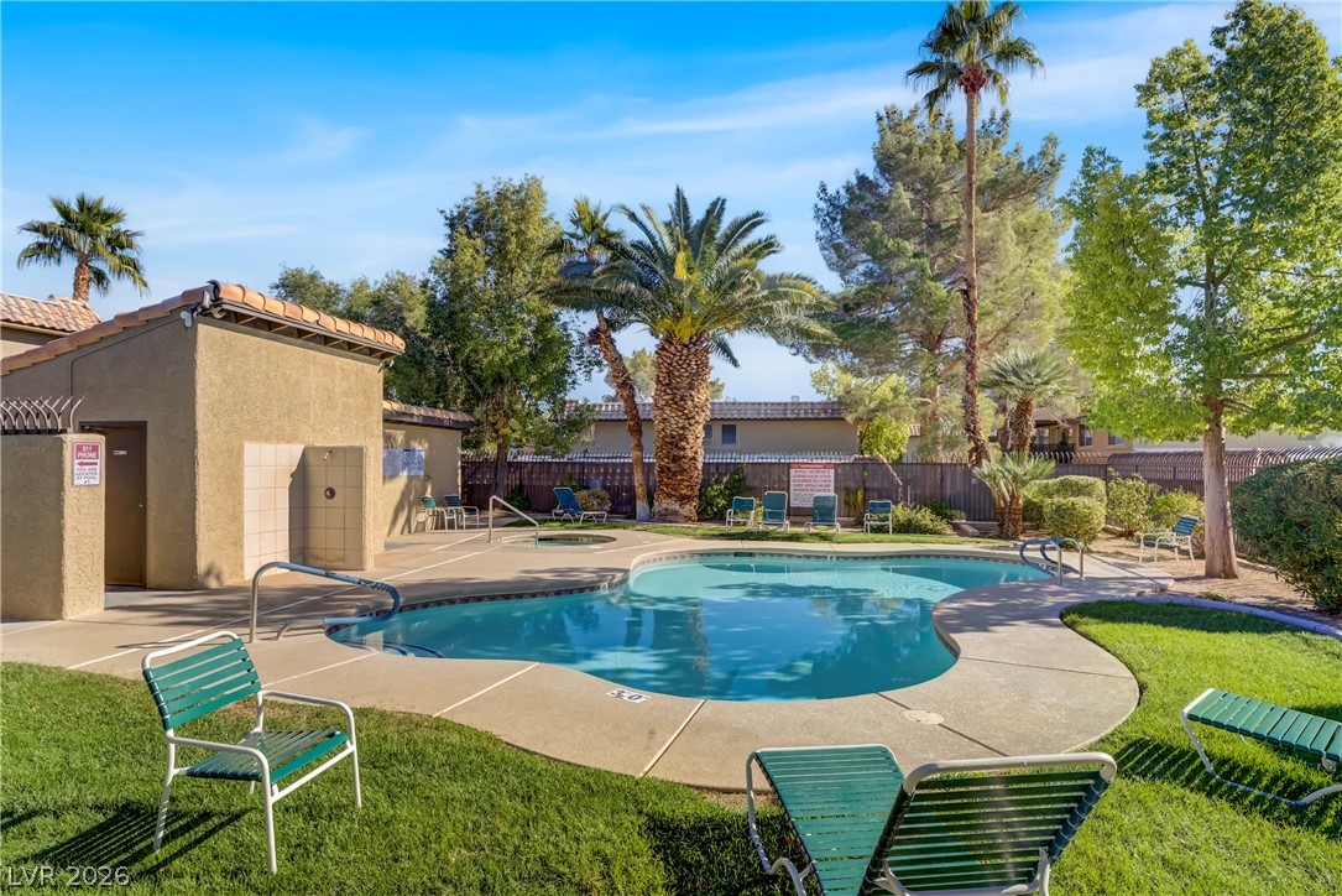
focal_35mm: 19
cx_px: 671
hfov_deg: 86.9
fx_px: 708
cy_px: 448
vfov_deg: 64.6
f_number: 8
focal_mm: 19
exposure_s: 1/1000
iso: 500
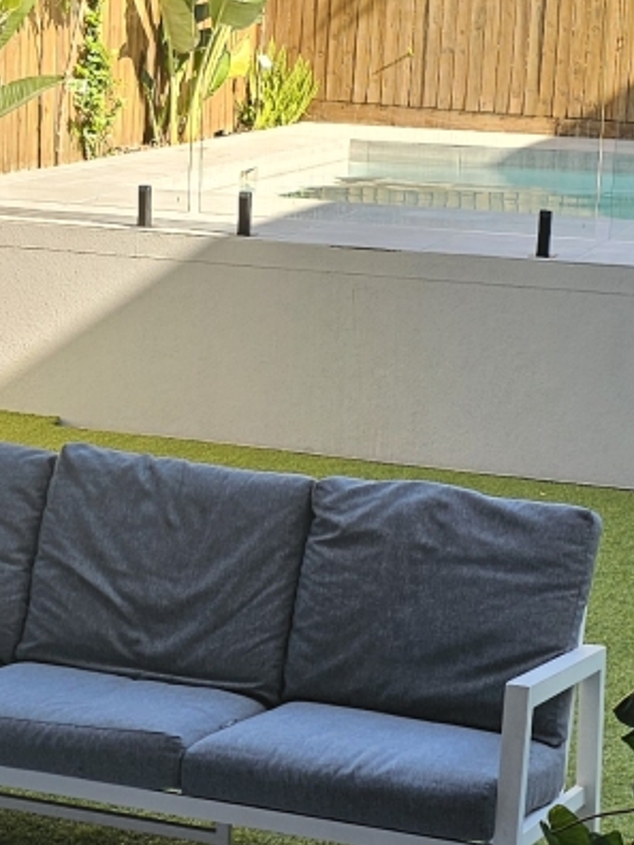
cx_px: 203
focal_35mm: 93
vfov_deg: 21.0
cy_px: 305
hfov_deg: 15.9
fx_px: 2271
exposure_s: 1/180
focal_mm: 6.3
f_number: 1.7
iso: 16
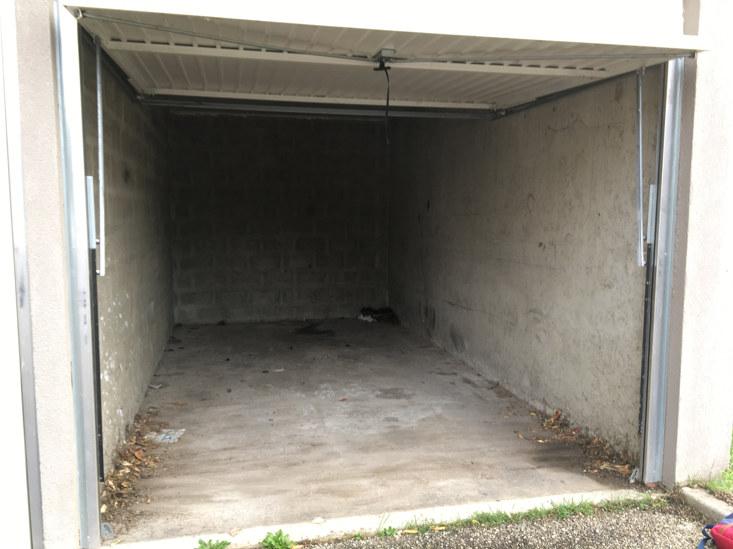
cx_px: 366
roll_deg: +0.0
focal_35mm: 29
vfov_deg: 48.2
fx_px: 614
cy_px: 274
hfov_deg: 61.7
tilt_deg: -5.8
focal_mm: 4.15
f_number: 2.2
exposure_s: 1/33
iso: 25
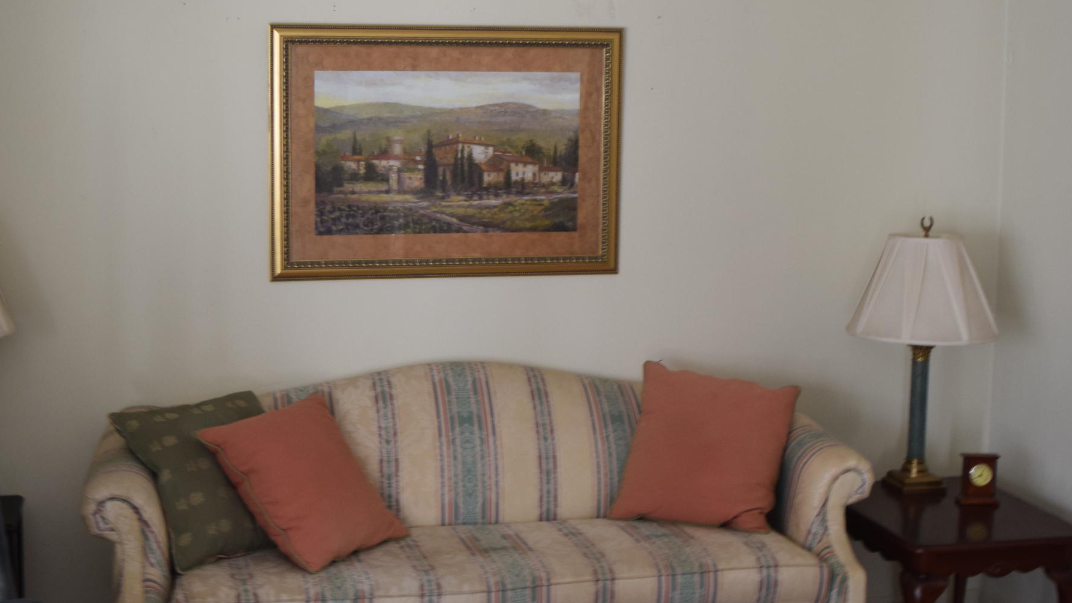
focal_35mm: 58
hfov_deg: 36.0
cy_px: 284
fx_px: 1649
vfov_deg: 20.7
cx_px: 498
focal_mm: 22
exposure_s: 1/60
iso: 450
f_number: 4
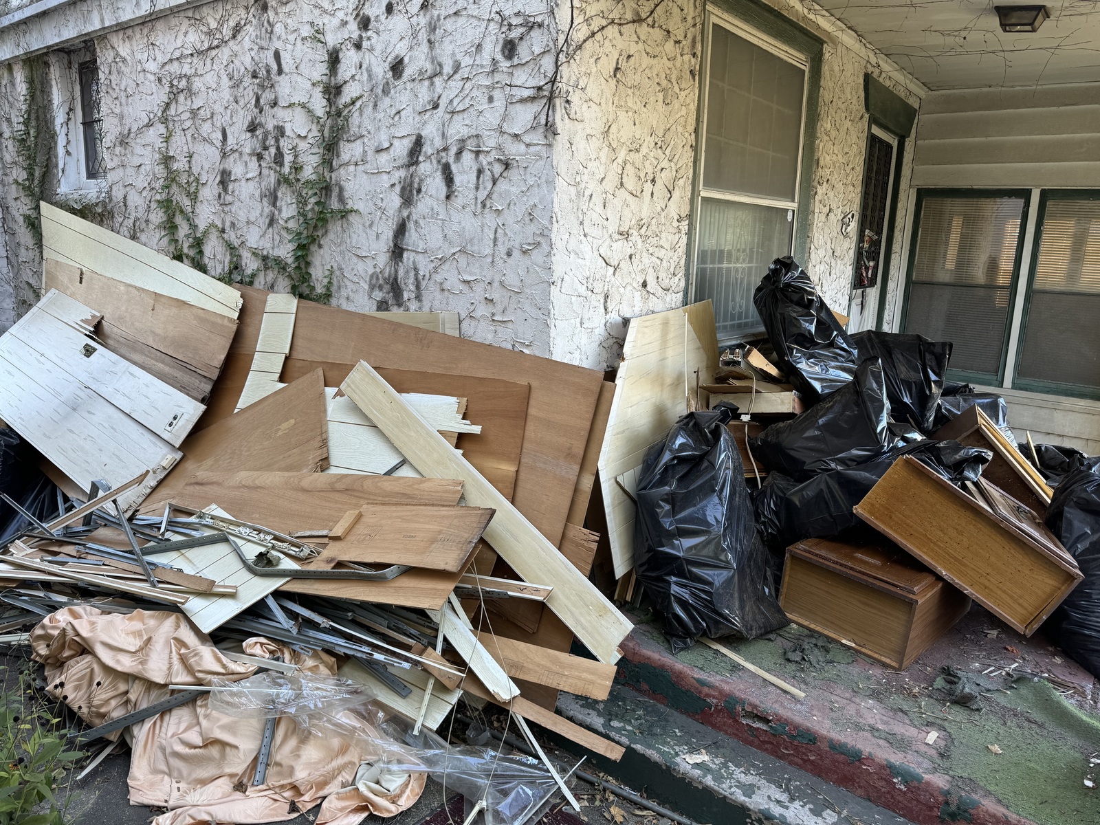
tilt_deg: -12.8
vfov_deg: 56.8
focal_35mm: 24
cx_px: 550
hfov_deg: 71.6
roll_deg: -2.6
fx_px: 763
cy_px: 412
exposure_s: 1/121
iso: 80
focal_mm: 6.76
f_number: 1.78
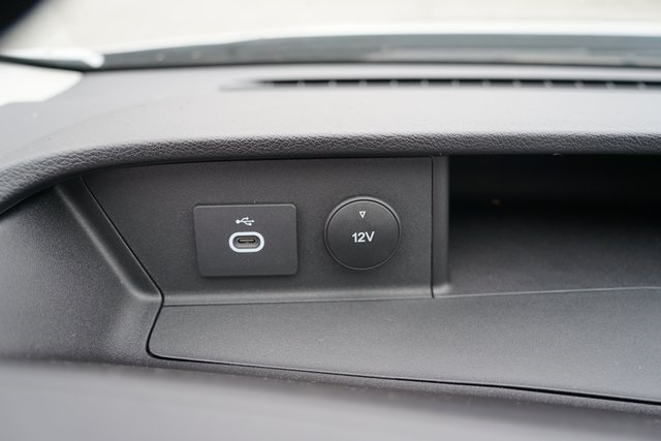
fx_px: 551
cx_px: 330
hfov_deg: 61.9
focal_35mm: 30
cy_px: 220
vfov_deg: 43.6
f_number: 4
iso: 320
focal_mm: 30
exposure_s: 1/60
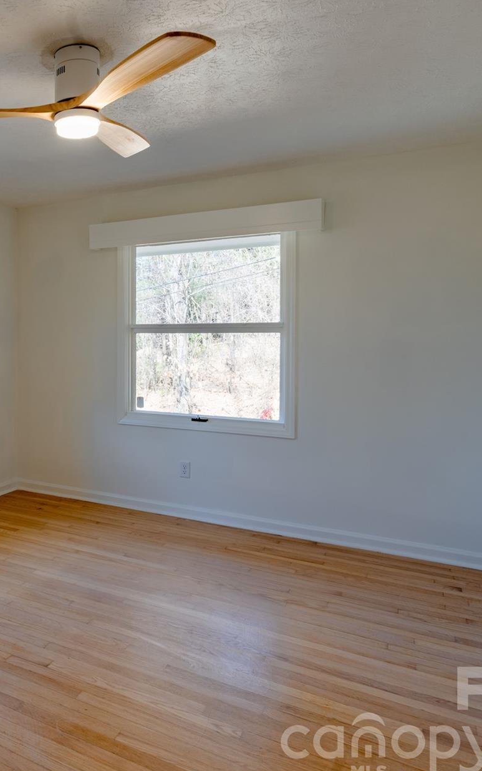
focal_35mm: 27
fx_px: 568
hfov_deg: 41.1
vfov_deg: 68.3
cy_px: 364
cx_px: 17
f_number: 10
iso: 200
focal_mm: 16
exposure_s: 1/80
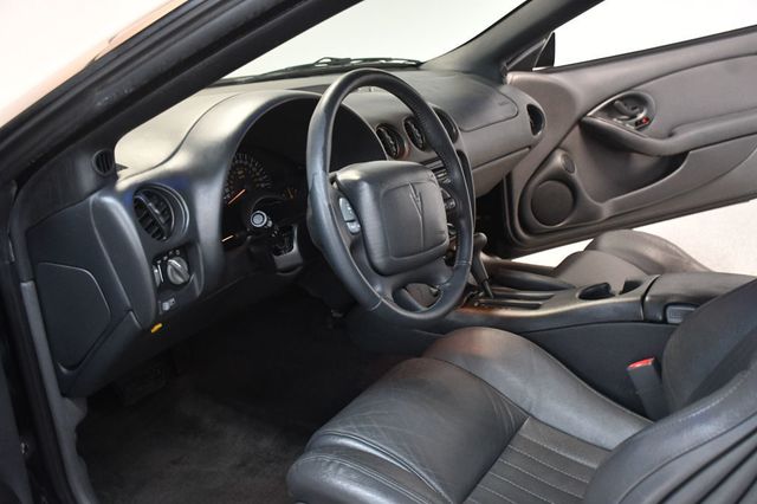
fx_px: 820
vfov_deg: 34.2
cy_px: 252
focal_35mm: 39
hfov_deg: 49.6
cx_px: 378
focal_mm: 26
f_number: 3.8
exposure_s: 1/60
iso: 3600
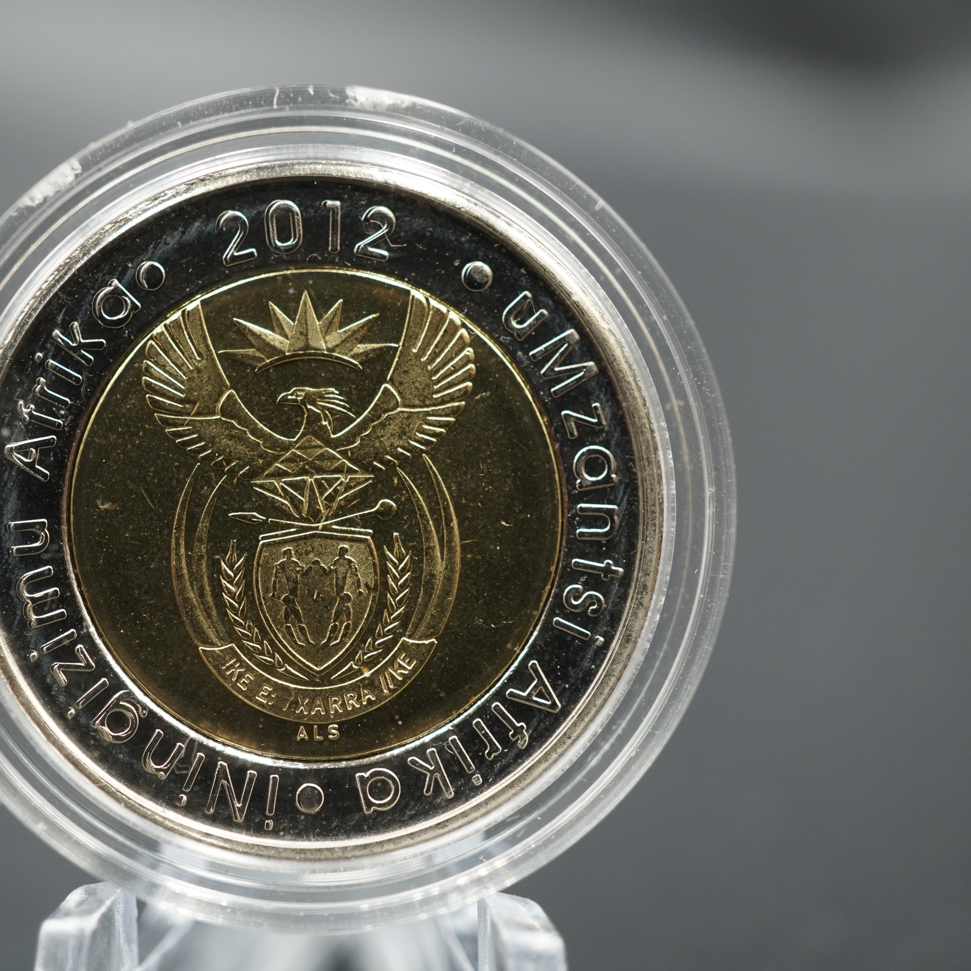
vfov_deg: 29.6
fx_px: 1841
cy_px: 488
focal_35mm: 58
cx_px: 303
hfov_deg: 29.3
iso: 320
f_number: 4
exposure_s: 1/160
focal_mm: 30
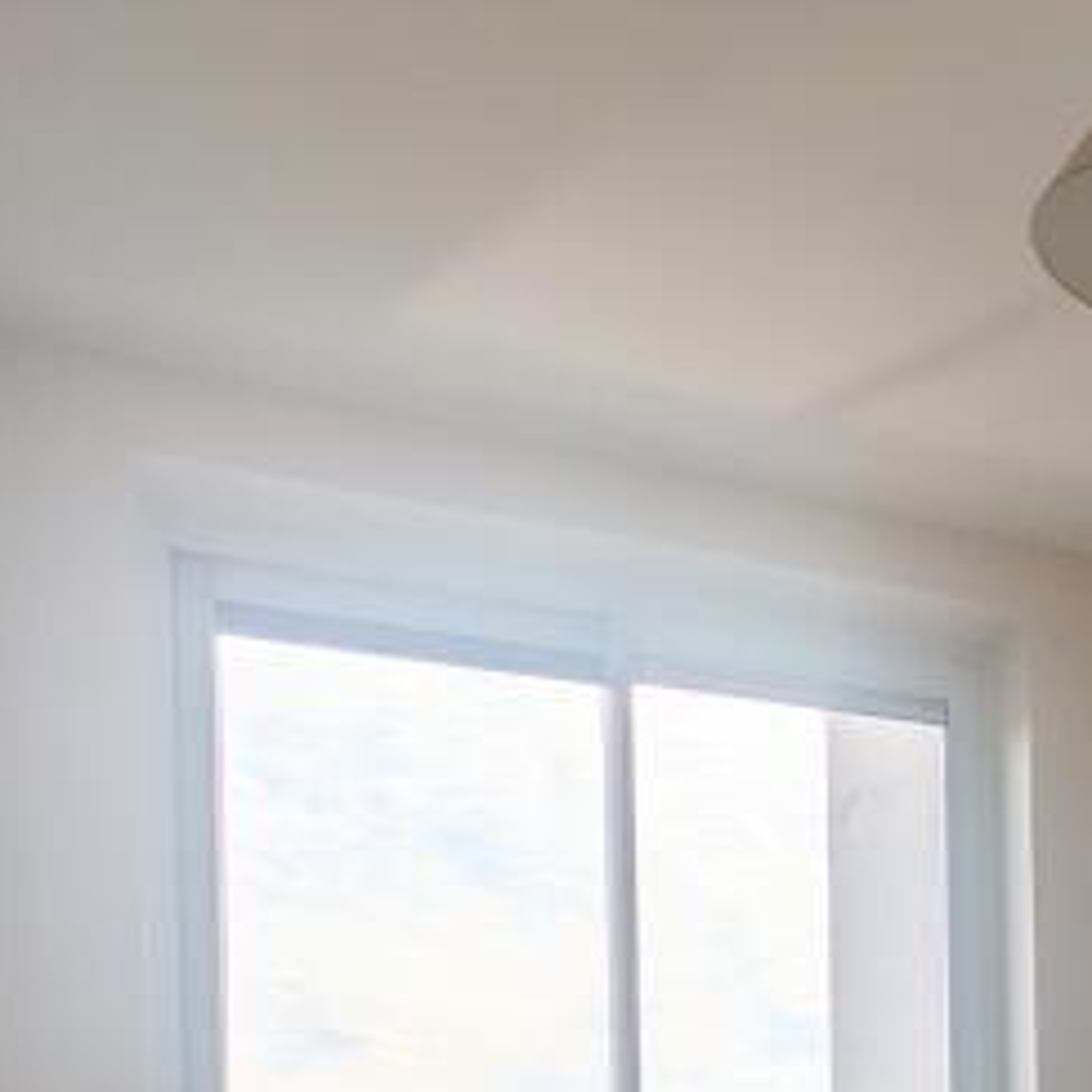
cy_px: 1211
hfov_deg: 25.9
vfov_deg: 29.5
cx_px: 1557
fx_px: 1856
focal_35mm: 52
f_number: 2.2
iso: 52
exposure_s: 1/1414
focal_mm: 1.83
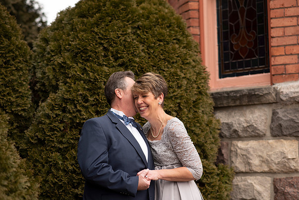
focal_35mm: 85
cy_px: 100
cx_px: 150
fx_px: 706
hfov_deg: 23.9
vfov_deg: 16.1
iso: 100
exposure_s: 1/125
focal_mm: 85
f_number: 2.5
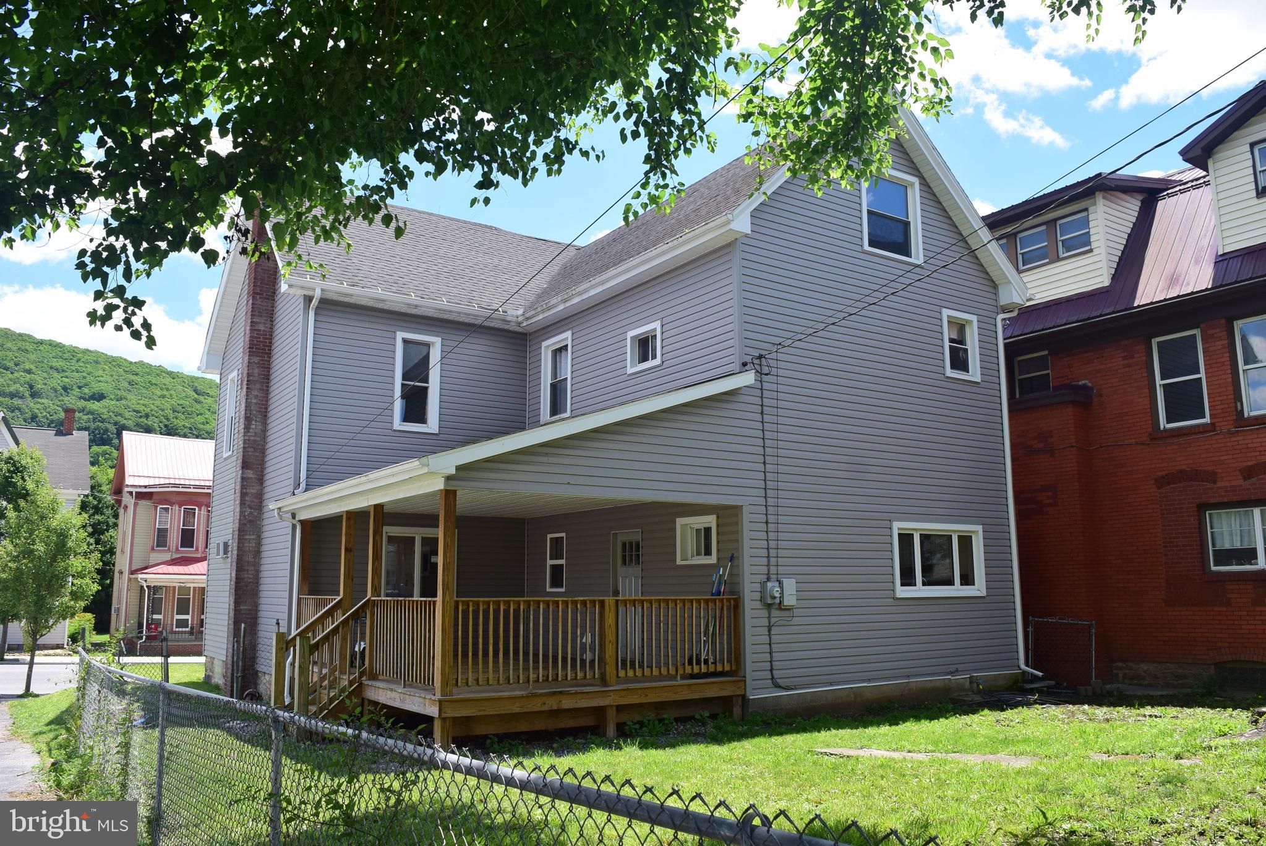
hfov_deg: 67.3
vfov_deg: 48.0
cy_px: 423
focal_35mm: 27
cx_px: 633
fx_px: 950
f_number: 10
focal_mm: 18
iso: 250
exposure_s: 1/400
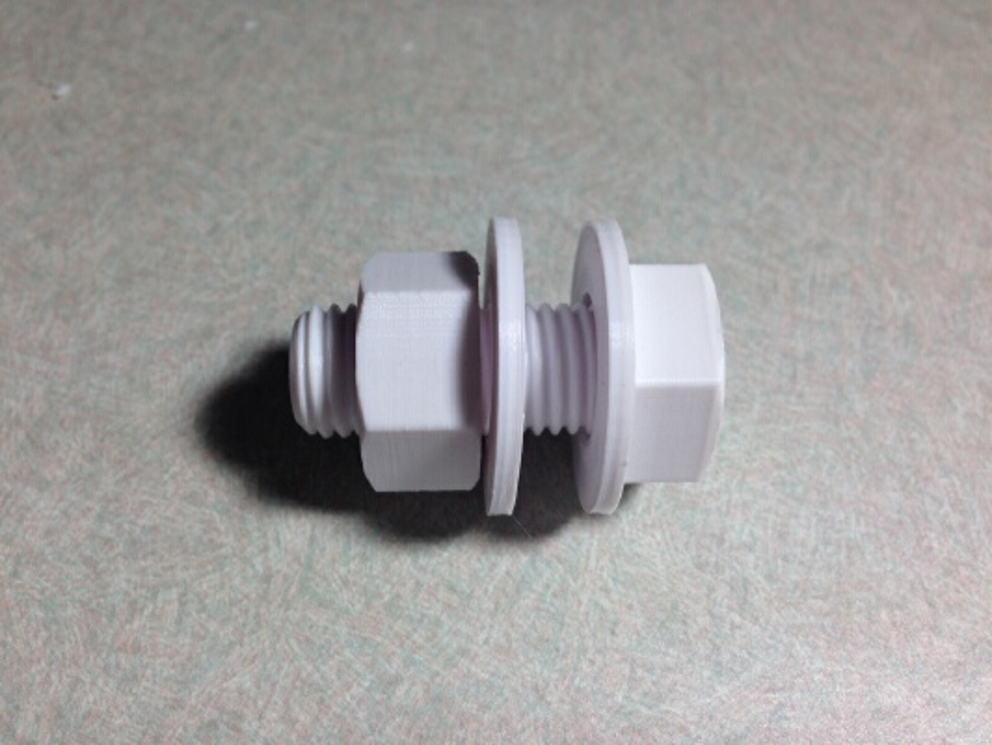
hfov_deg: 55.3
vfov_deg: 43.0
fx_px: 946
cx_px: 496
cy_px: 372
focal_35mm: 33
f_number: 2.4
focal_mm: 4.12
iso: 64
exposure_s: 1/40
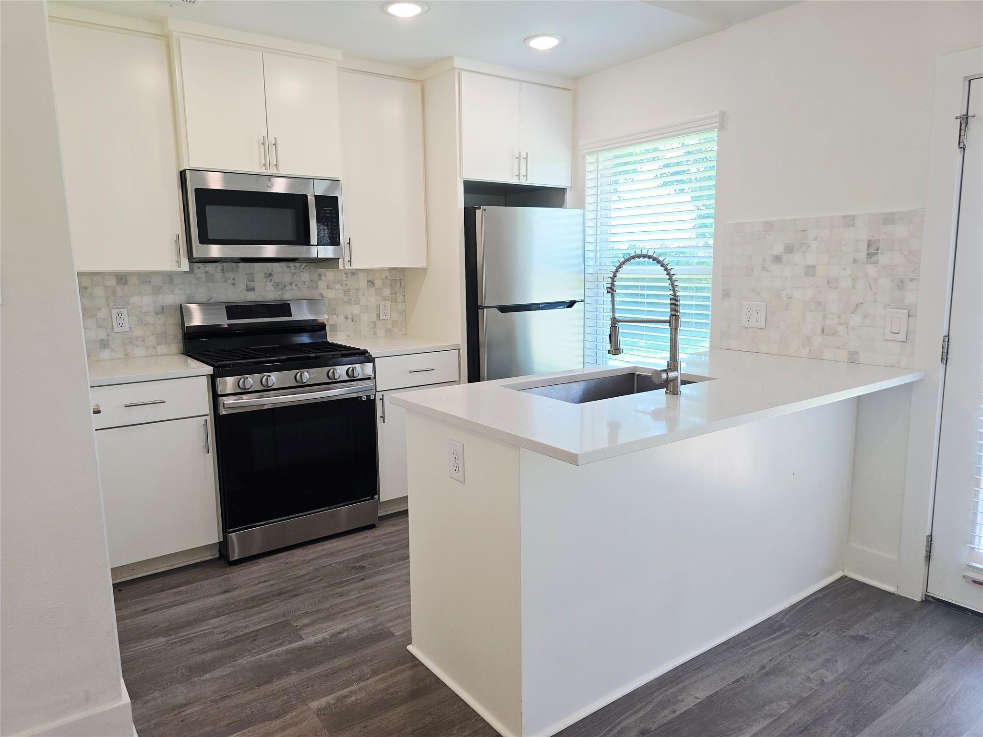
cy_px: 368
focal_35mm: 23
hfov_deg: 73.9
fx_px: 653
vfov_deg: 58.9
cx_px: 492
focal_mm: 6.3
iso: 50
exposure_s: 1/120
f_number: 1.7
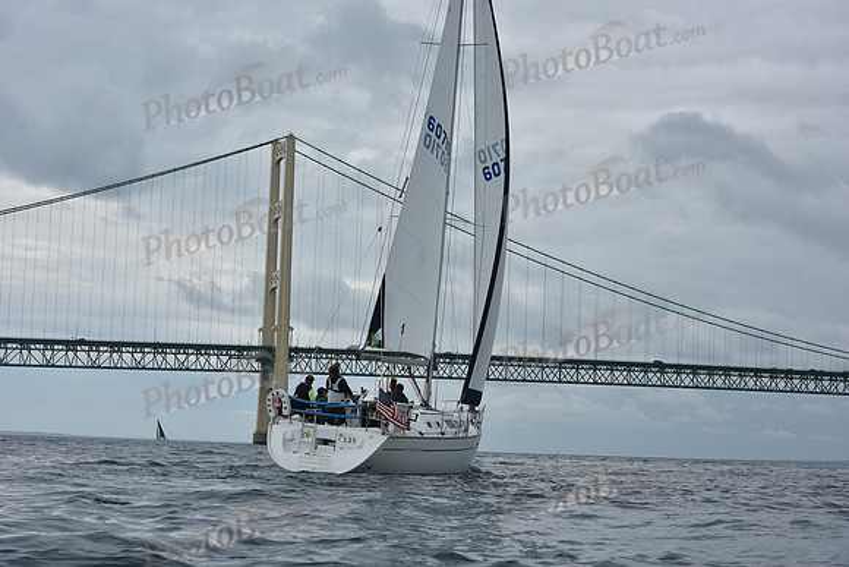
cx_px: 424
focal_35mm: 70
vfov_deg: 19.5
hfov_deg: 28.8
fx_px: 1651
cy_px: 284
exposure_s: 1/800
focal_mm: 70
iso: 250
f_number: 9
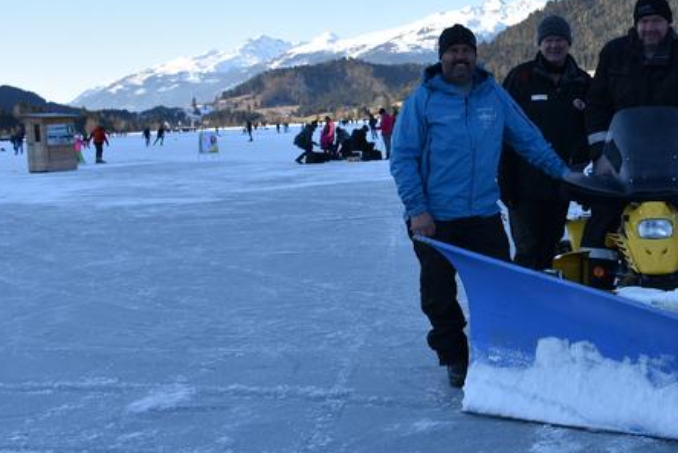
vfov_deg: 25.0
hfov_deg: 35.3
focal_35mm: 54
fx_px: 1018
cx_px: 568
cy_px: 168
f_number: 7.1
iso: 100
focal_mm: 20
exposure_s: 1/200
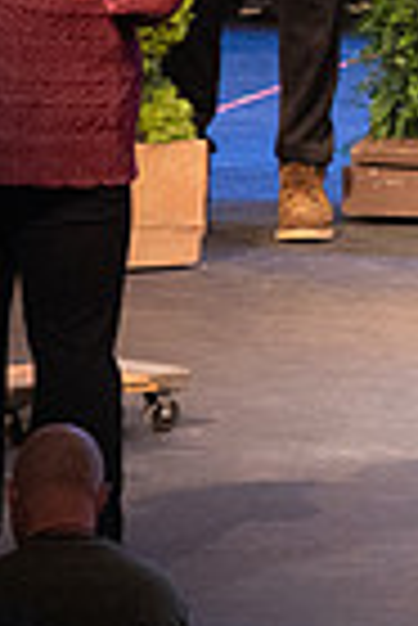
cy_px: -59
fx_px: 19509
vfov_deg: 1.8
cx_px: 1187
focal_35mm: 1123
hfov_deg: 1.2
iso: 10000
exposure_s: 1/160
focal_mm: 270
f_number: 6.3
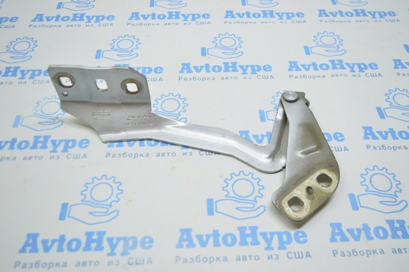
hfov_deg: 53.2
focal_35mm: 36
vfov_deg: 36.8
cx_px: 204
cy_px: 136
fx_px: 408
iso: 400
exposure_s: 1/60
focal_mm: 24
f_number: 4
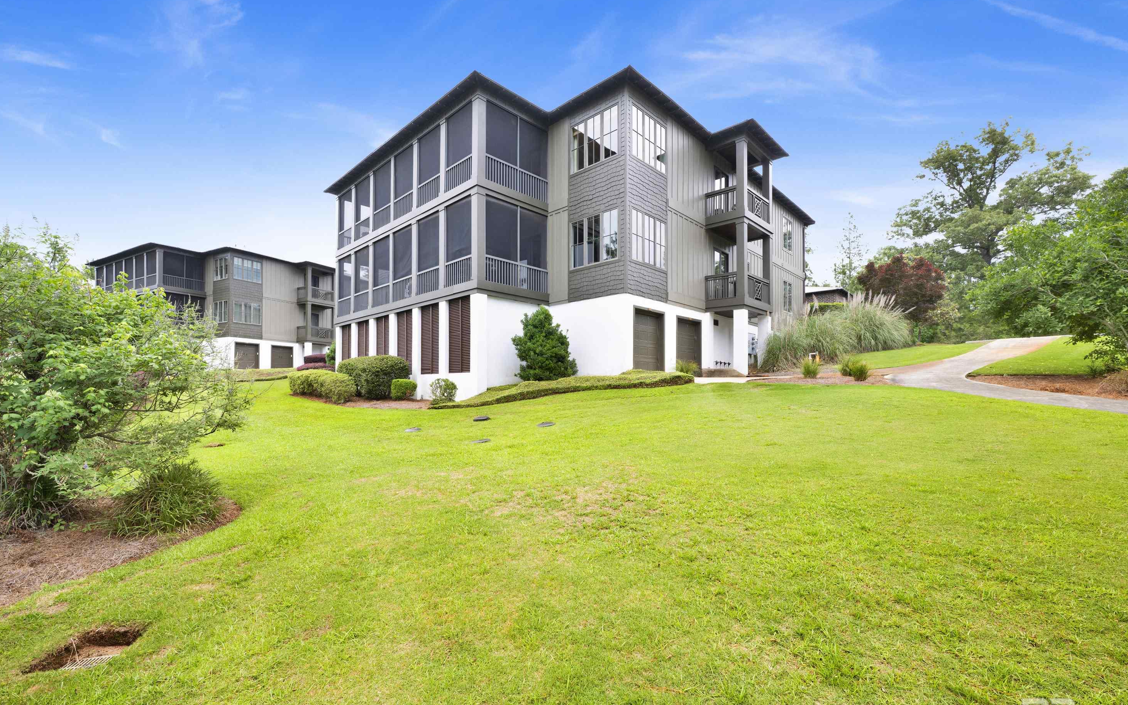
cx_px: 552
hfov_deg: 101.4
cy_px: 384
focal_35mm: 15
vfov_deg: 74.6
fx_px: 461
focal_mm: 14
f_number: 11
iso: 400
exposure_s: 1/100
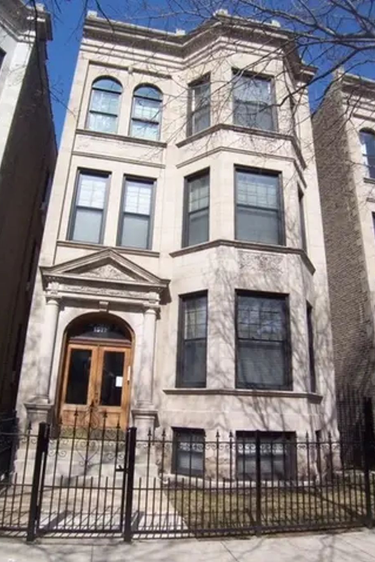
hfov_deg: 53.1
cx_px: 182
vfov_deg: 73.8
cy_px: 281
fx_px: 375
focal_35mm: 24
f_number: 5.6
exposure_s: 1/320
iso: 64
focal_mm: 3.8
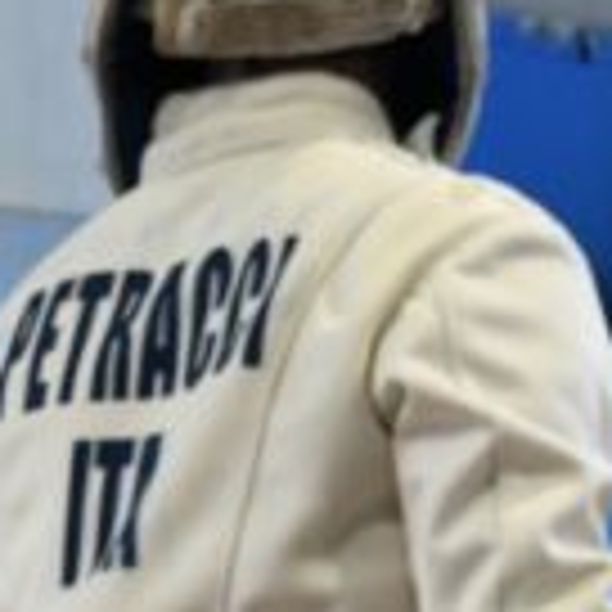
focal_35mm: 545
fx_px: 10901
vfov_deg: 3.2
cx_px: 198
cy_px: 459
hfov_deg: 3.2
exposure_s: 1/100
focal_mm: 125
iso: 2500
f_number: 6.3
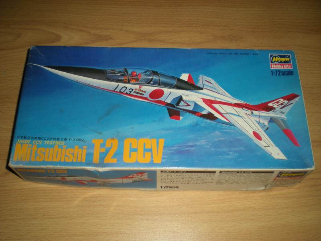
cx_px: 160
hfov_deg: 49.0
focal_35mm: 38
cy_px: 120
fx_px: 352
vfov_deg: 37.7
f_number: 3.1
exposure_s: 1/60
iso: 64
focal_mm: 6.3
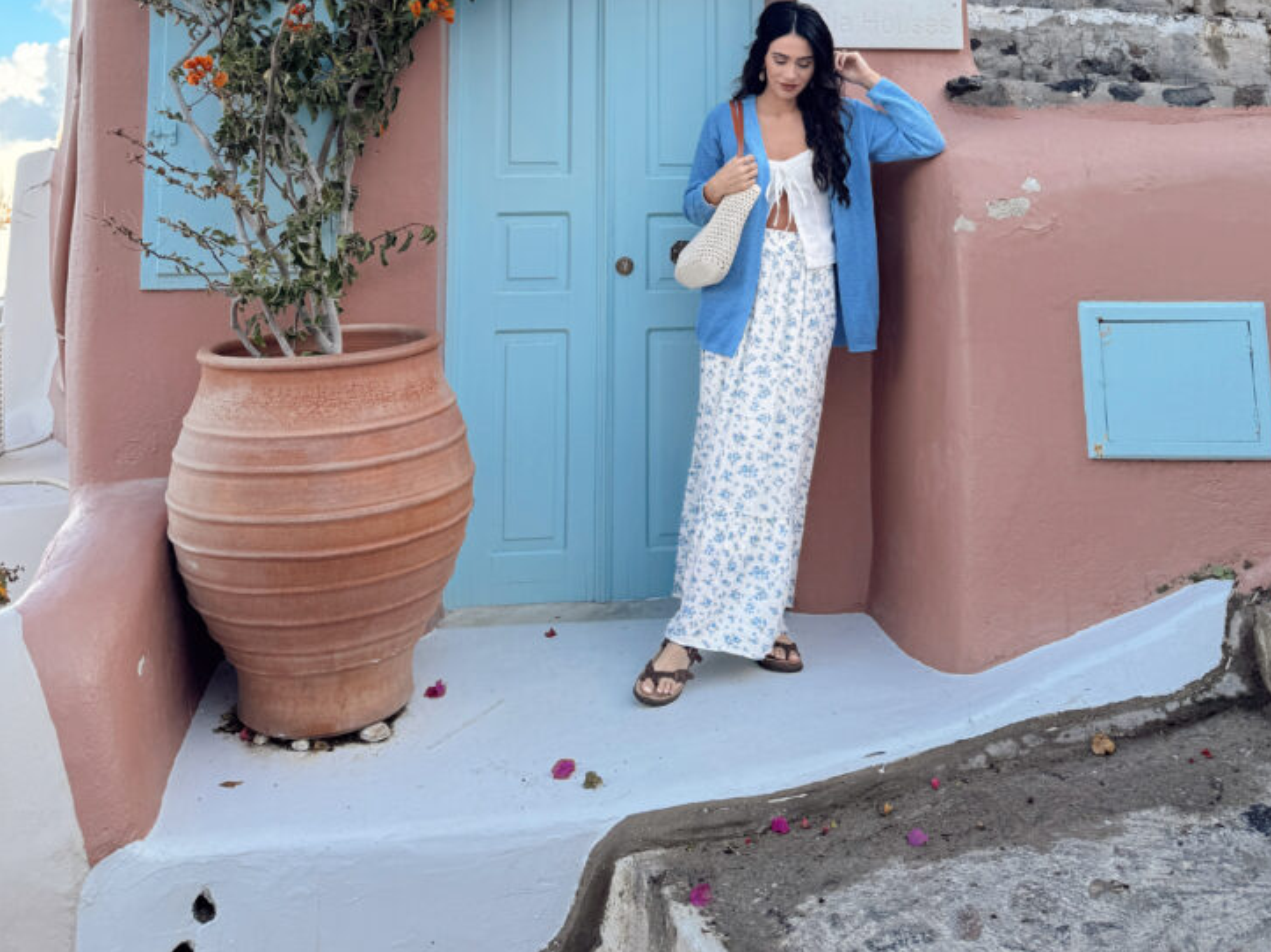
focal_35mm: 34
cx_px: 659
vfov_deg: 38.9
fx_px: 1248
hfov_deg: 54.0
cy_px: 97
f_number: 1.78
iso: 80
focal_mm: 6.76
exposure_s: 1/1524
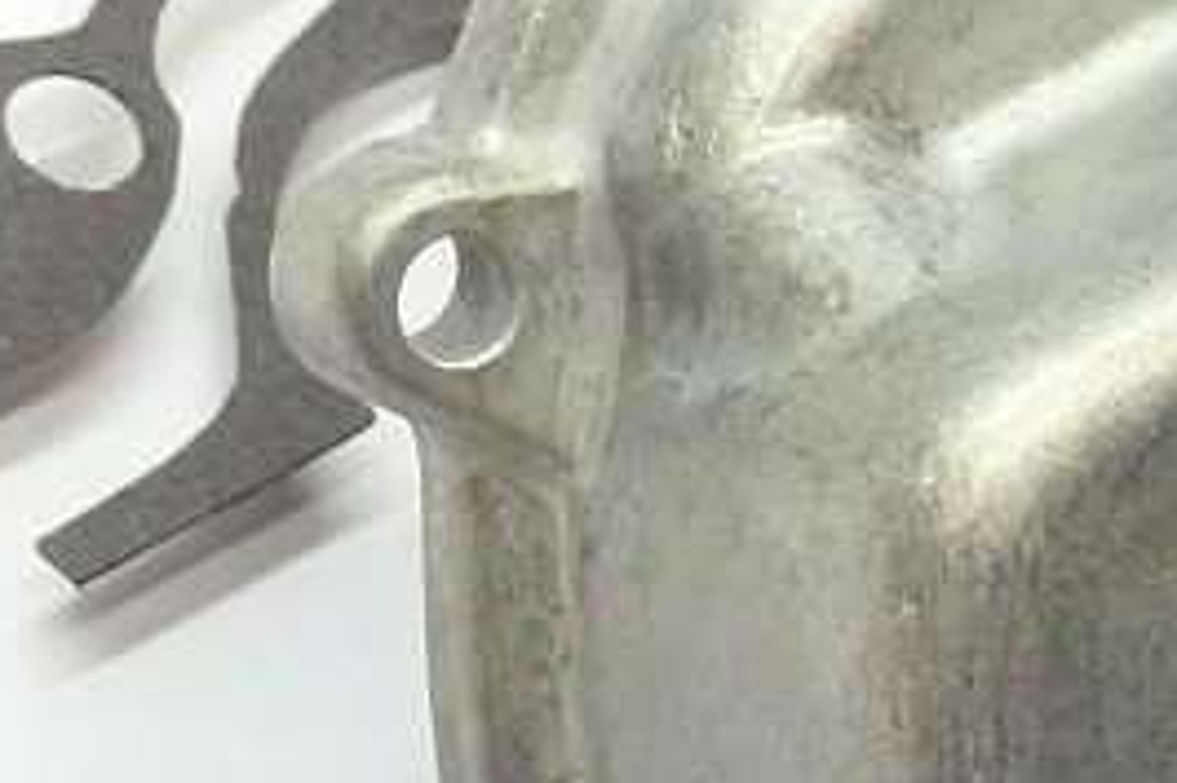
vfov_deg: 10.1
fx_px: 4411
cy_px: 469
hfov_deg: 14.7
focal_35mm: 135
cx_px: 1445
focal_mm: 6.1
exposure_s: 1/30
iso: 400
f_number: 3.6
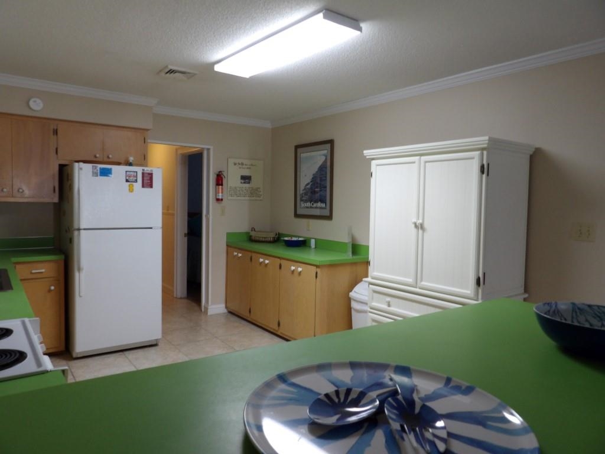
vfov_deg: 56.8
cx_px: 302
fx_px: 419
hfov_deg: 71.6
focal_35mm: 24
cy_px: 227
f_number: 3.2
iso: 186
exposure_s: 1/33
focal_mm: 4.3
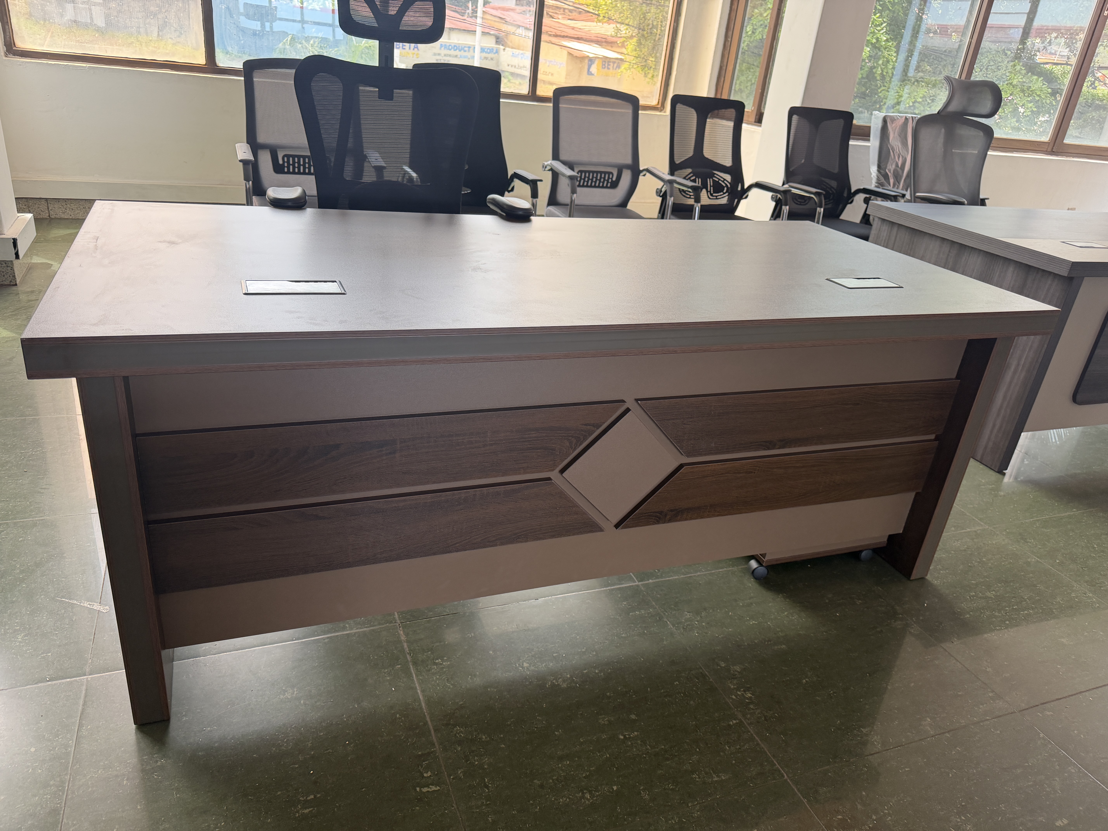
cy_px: 416
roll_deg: -6.7
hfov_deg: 71.6
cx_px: 554
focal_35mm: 24
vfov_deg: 56.8
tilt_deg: -25.7
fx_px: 768
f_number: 1.78
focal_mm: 6.76
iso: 160
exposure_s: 1/121
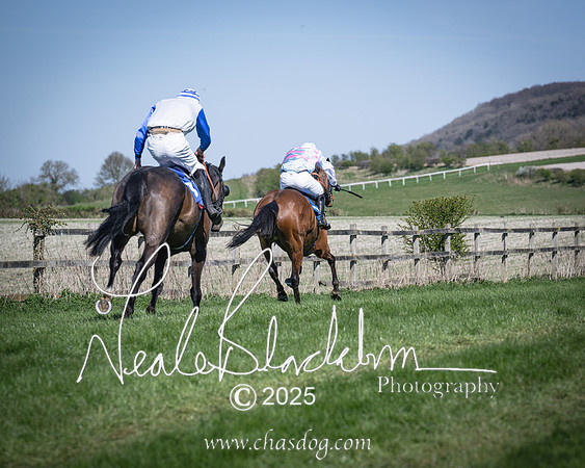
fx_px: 3384
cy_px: 263
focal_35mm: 196
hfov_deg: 9.9
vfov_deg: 7.9
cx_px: 395
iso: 160
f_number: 5
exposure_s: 1/2000
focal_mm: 150
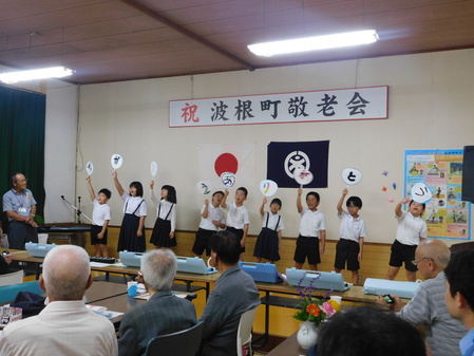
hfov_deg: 51.3
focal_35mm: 36
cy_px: 178
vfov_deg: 39.7
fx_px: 493
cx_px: 237
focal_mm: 6.3
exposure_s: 1/30
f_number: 3.5
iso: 400
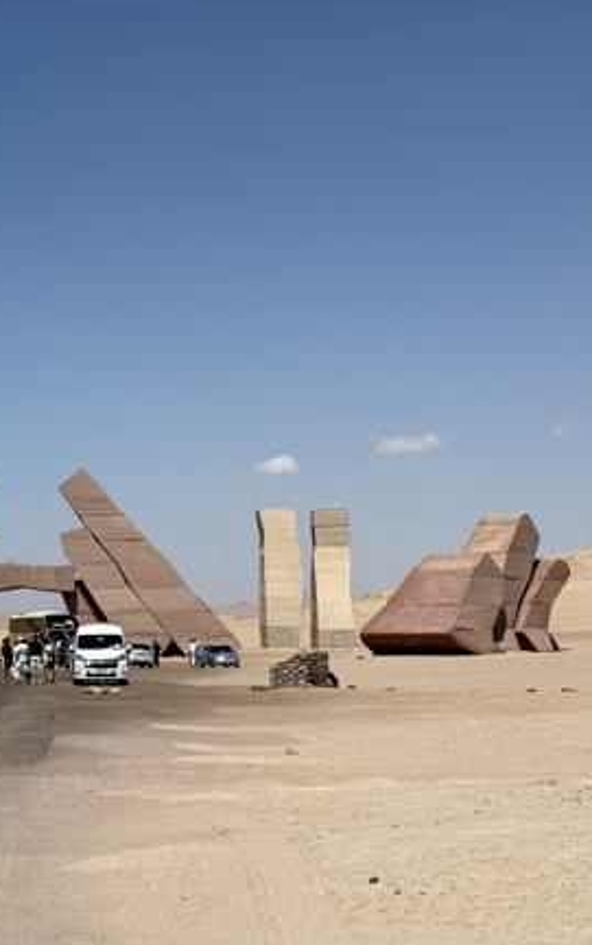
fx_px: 2089
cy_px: 446
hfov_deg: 15.8
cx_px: -31
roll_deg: +0.7
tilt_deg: +3.6
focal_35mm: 81
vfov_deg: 25.5
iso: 50
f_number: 1.78
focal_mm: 6.76
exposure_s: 1/11364
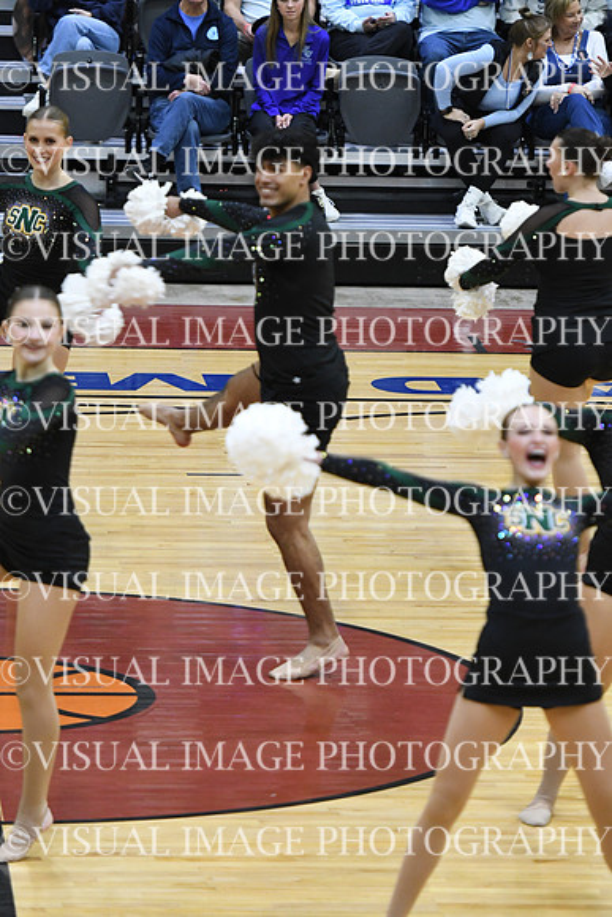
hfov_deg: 6.5
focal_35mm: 210
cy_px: 458
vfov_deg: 9.8
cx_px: 306
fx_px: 5351
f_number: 2.8
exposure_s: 1/400
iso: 3200
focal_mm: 140
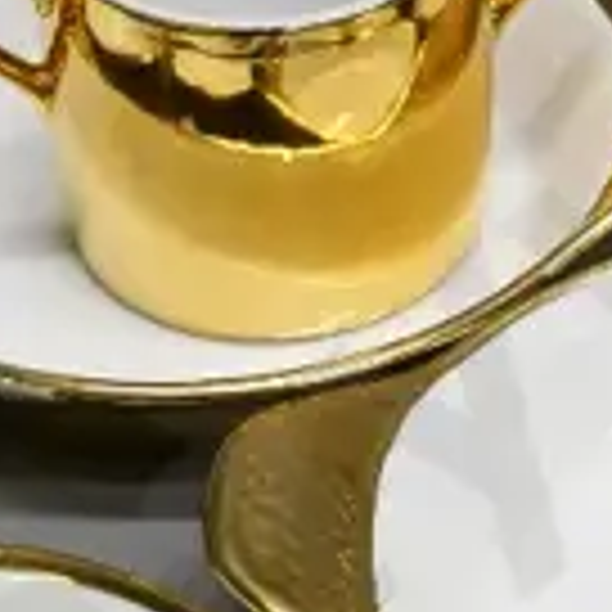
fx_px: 4521
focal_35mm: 226
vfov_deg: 7.7
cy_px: 148
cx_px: 788
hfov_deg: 7.7
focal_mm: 17
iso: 3200
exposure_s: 1/500
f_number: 5
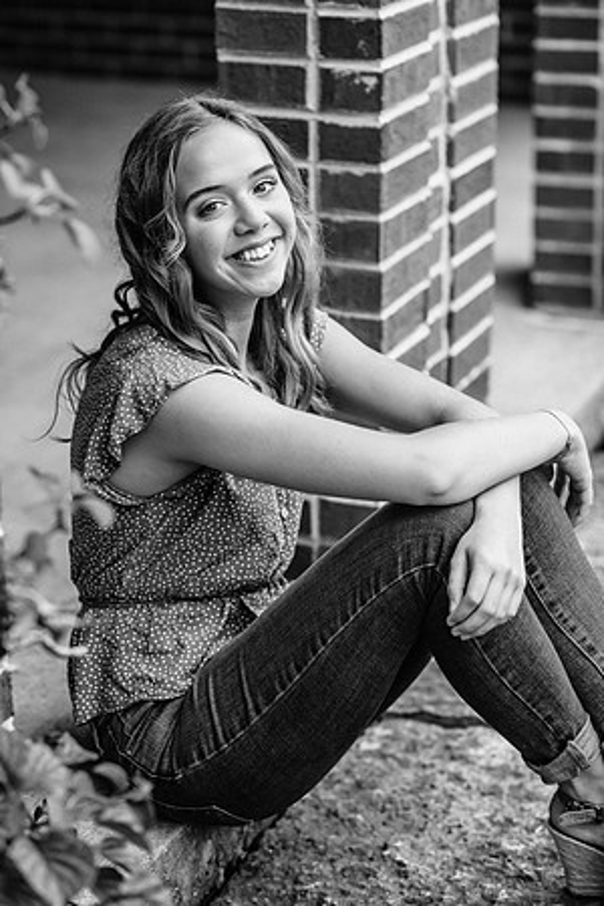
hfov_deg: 16.1
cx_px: 302
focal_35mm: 85
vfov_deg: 23.9
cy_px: 453
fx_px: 2139
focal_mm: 85
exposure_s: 1/500
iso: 320
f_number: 2.8
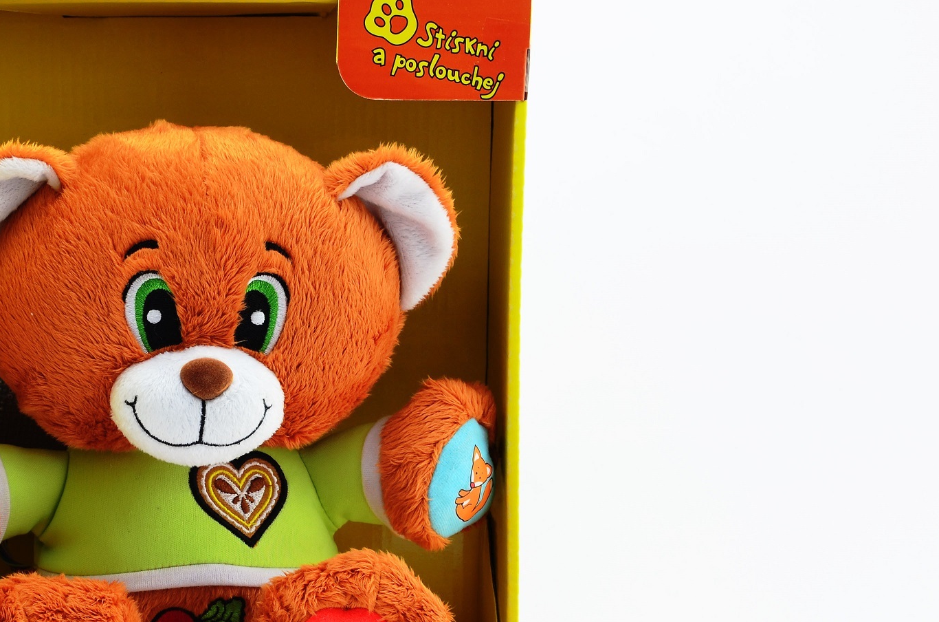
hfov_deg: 23.9
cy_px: 414
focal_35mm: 84
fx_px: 2183
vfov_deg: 16.2
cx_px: 174
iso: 100
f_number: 8
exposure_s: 1/8
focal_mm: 31
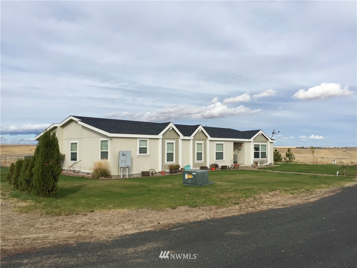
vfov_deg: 48.2
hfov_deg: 61.7
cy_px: 134
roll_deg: -0.8
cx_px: 178
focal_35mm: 29
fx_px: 299
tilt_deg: +5.0
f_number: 2.2
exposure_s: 1/2326
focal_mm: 4.15
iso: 32
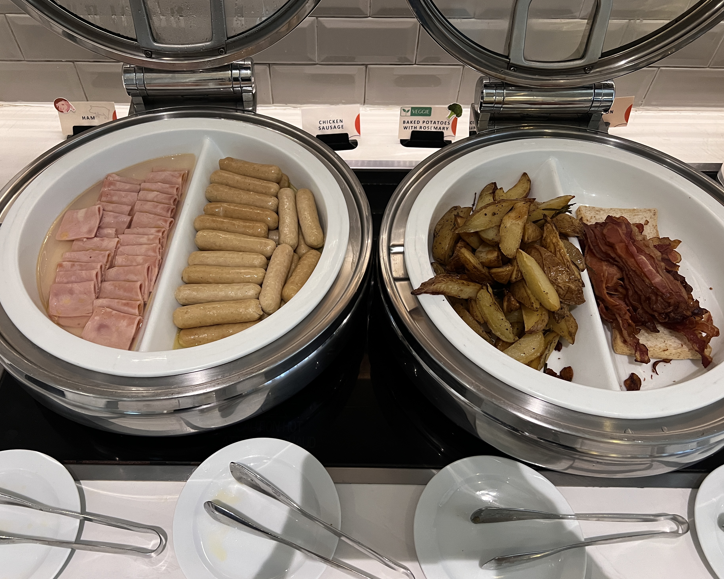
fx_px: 600
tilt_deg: -51.7
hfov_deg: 62.1
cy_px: 282
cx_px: 336
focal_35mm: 28
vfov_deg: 51.5
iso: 320
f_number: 1.5
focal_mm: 5.7
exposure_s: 1/60
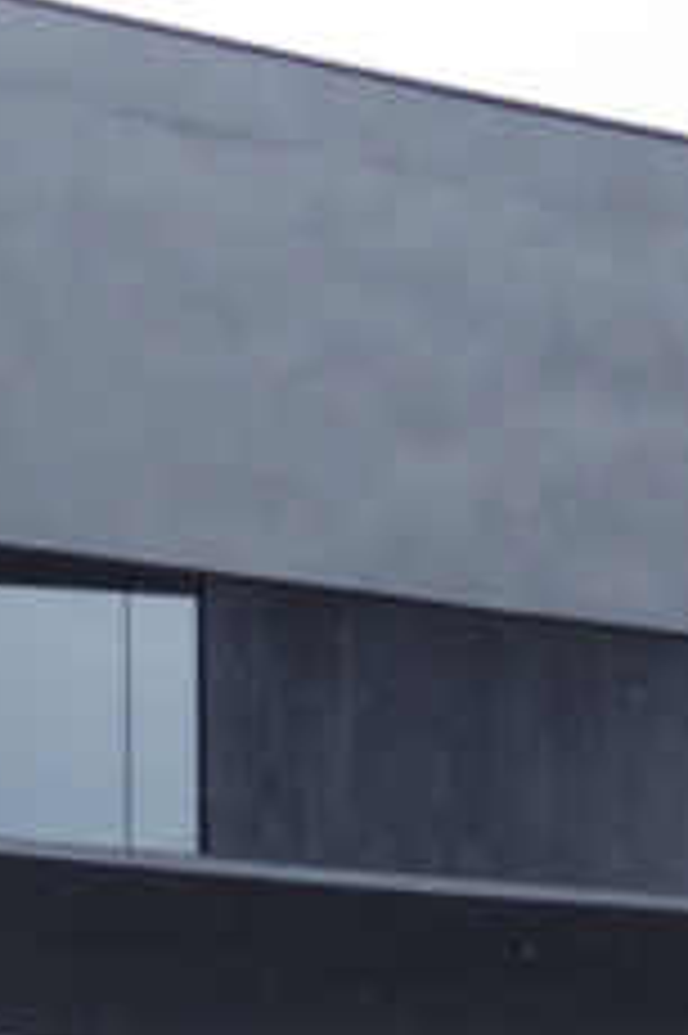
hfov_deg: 8.1
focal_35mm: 170
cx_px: 216
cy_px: 986
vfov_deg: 12.0
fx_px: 4880
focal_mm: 8.5
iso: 200
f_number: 2
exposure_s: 1/1250
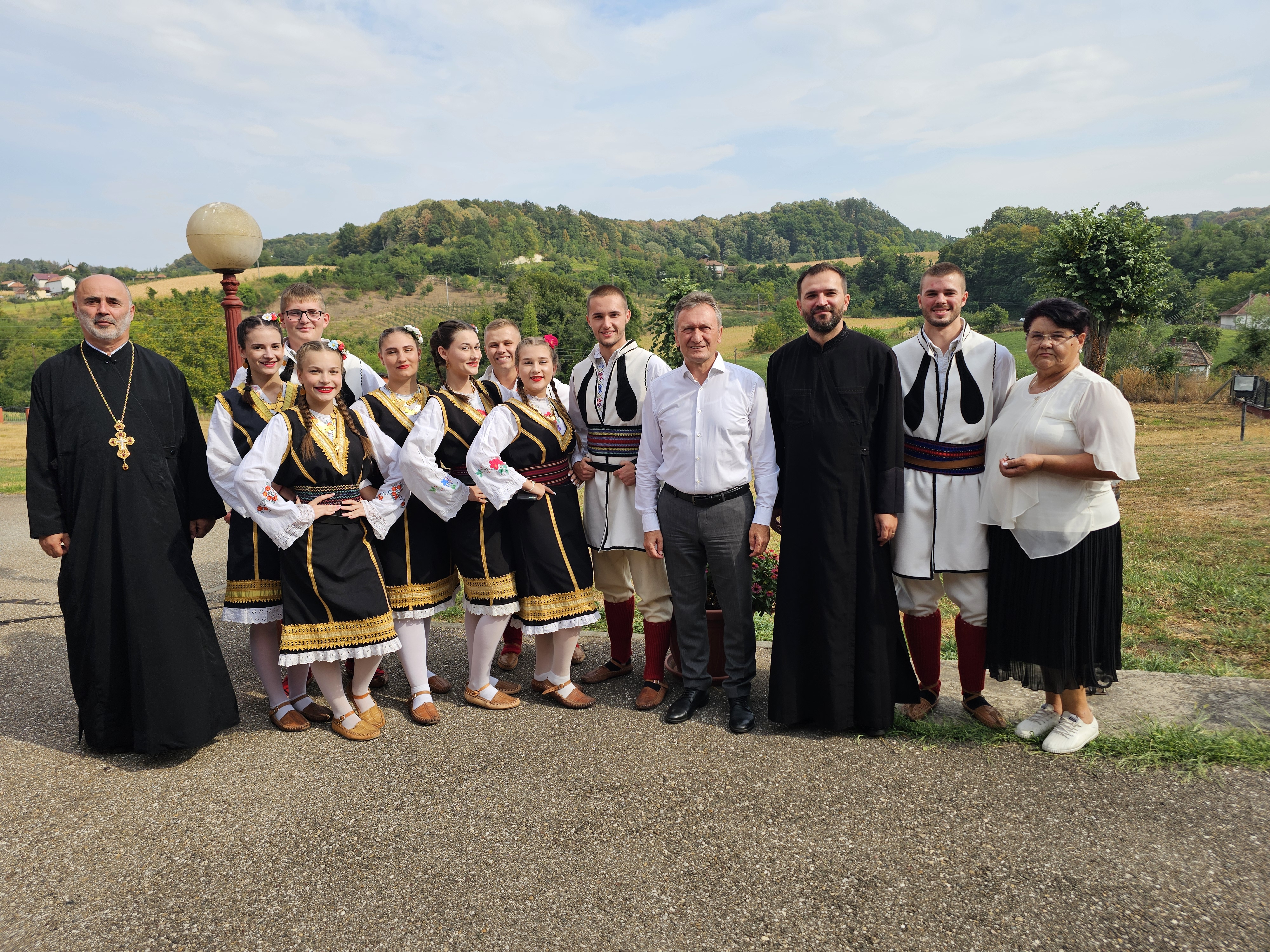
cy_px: 476
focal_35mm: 23
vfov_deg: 58.9
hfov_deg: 73.9
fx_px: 844
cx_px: 635
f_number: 1.7
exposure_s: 1/443
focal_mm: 6.3
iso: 10
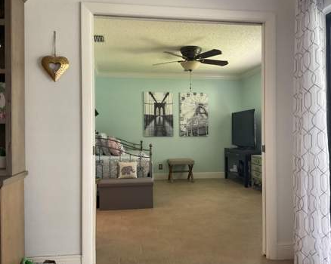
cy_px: 132
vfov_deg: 47.1
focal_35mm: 31
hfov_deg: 57.2
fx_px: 304
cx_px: 169
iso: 160
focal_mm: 3
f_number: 1.8
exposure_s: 1/60
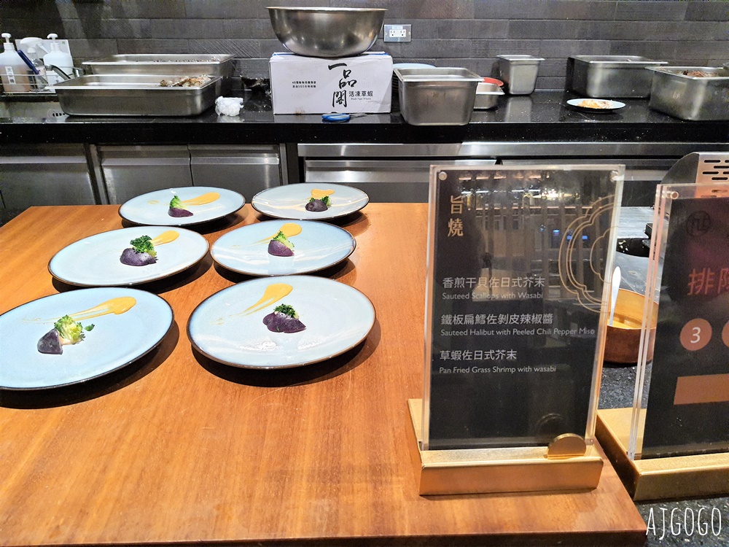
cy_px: 274
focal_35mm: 26
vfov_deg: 53.1
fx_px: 548
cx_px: 364
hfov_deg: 67.3
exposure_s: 1/120
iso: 250
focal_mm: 4.32
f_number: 1.7
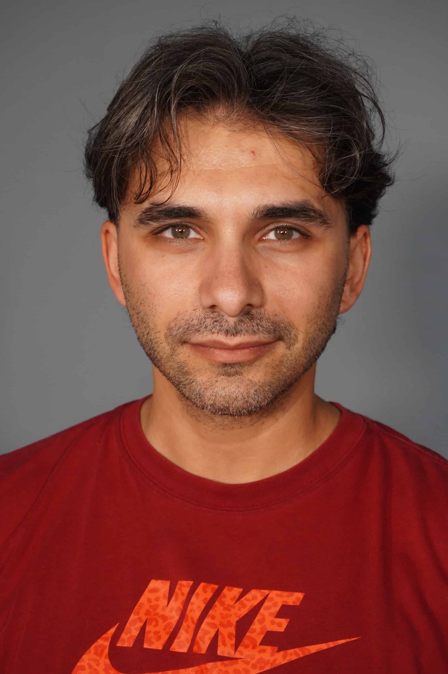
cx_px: 224
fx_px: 1402
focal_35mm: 75
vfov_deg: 27.0
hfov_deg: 18.1
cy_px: 337
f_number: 5.6
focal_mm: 50
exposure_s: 1/160
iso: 1000
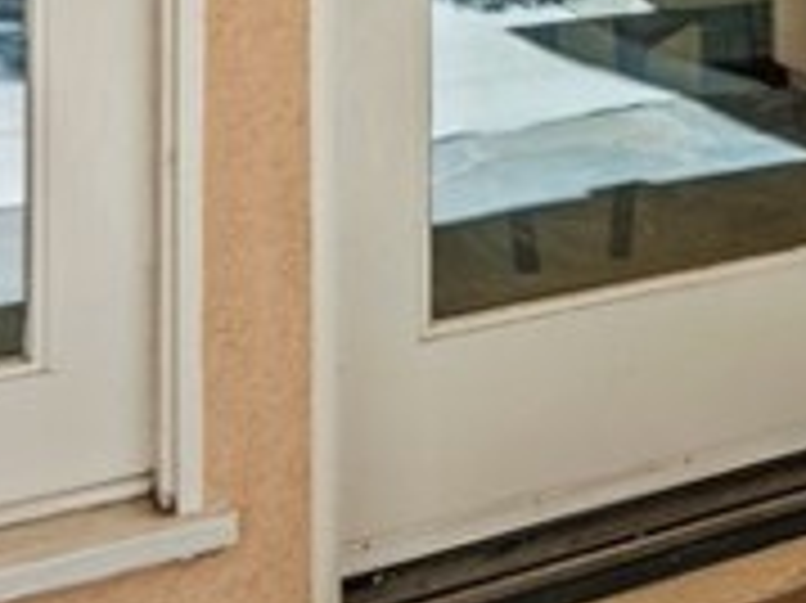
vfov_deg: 16.6
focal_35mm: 80
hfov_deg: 20.9
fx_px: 1868
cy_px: -317
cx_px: 1189
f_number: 6.3
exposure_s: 1/50
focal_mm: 14.6
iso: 320
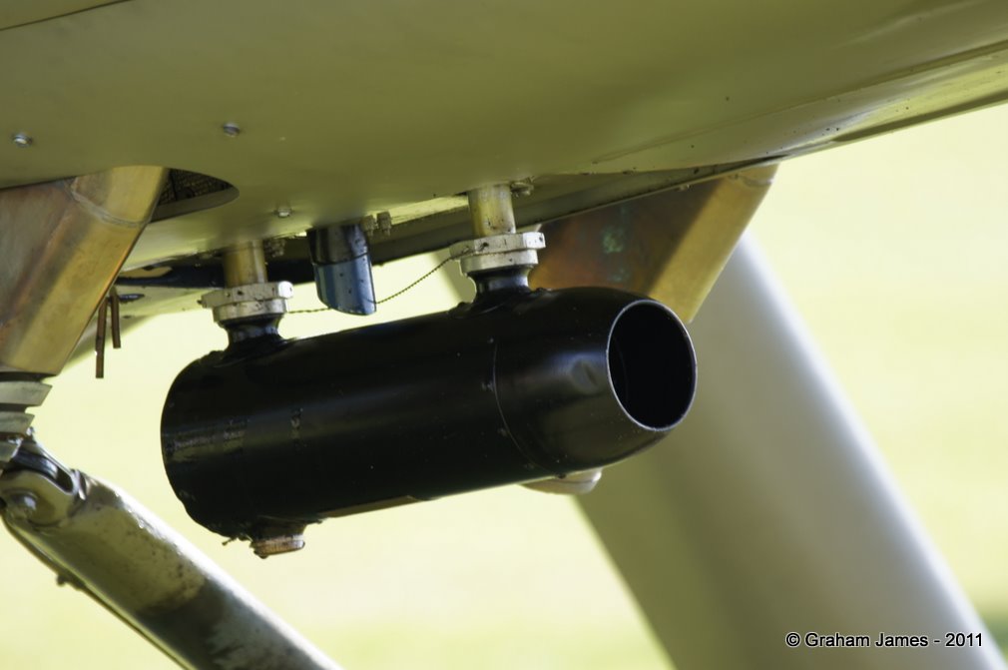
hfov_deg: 4.6
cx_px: 504
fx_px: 12586
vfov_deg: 3.0
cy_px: 335
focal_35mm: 450
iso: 100
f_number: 6.3
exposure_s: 1/60
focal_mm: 300
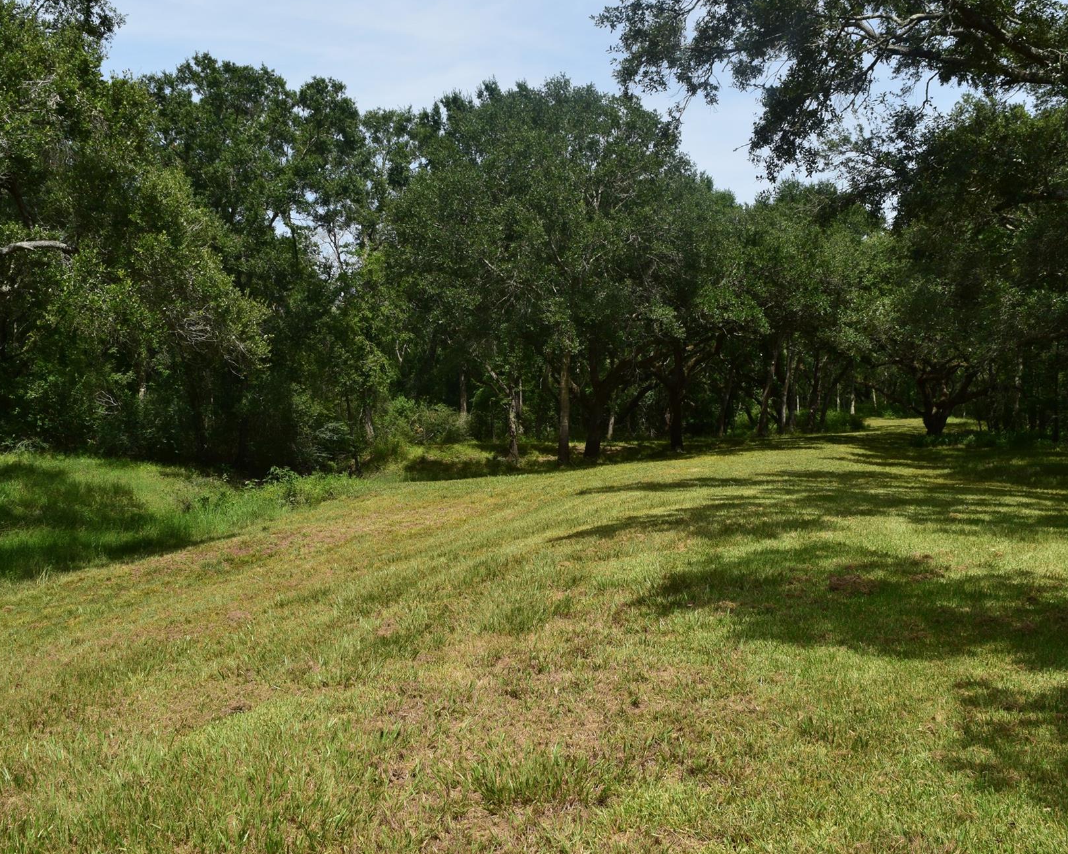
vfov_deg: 45.8
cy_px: 432
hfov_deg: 55.7
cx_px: 533
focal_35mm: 32
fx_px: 1011
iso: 400
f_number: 11
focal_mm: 18
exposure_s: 1/400
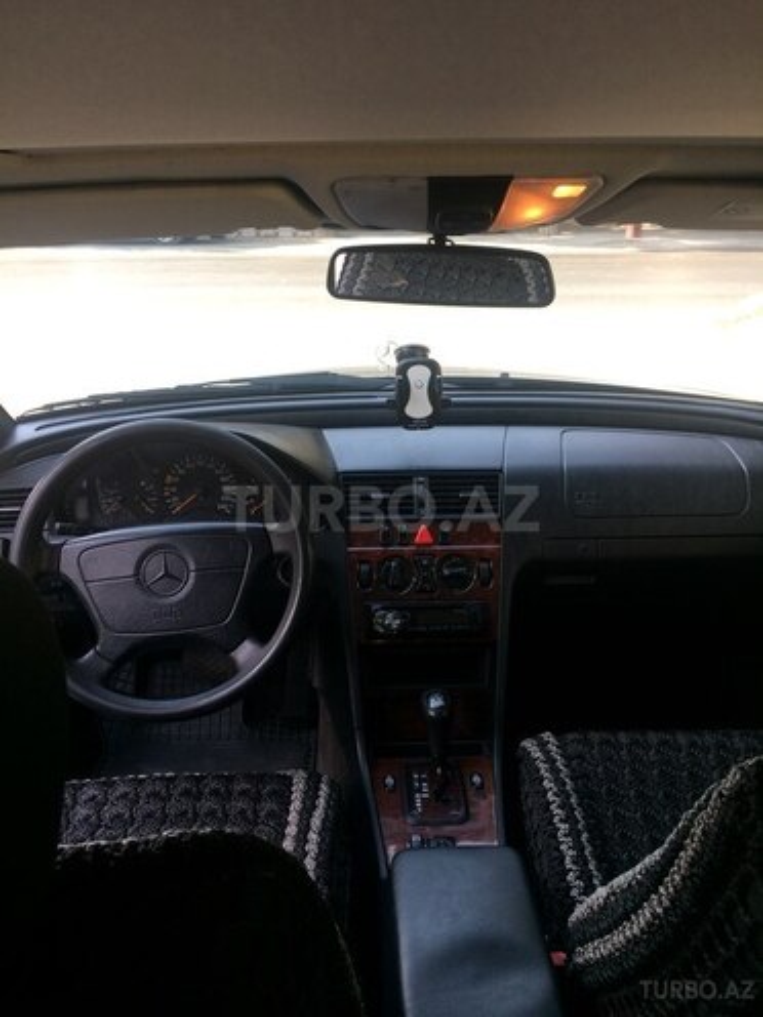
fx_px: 852
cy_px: 508
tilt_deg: -22.5
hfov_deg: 48.2
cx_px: 382
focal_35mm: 29
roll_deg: +1.4
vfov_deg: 61.7
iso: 32
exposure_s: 1/131
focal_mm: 4.15
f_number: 2.2
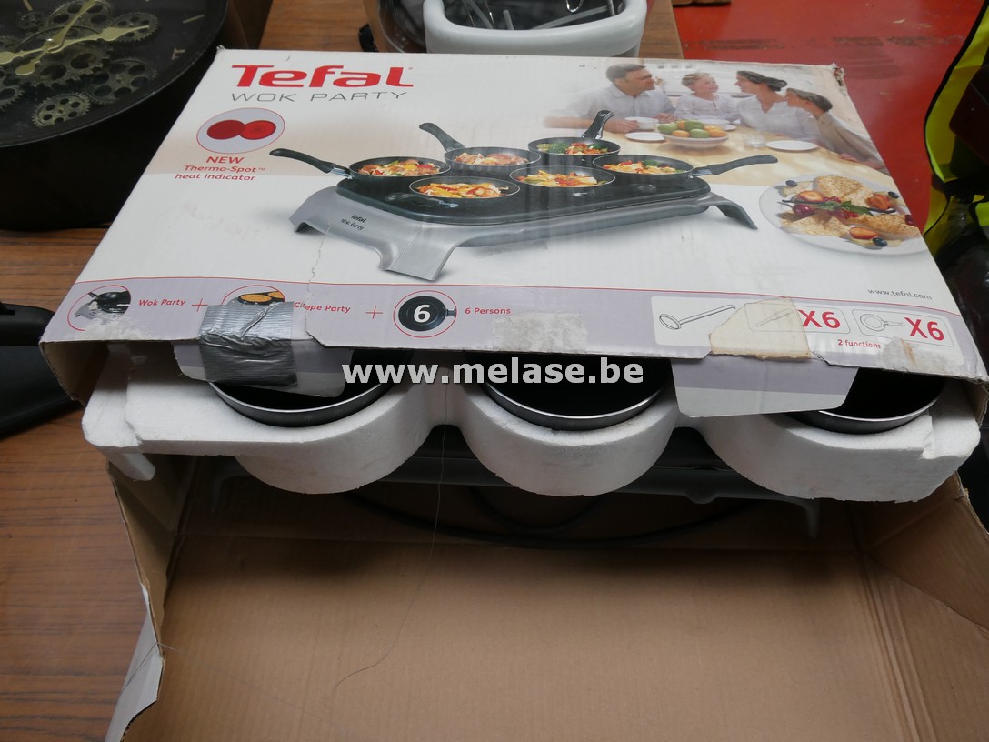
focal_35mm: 24
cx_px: 494
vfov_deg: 56.8
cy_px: 371
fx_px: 686
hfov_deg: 71.6
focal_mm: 4.3
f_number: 3.3
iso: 80
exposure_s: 1/80
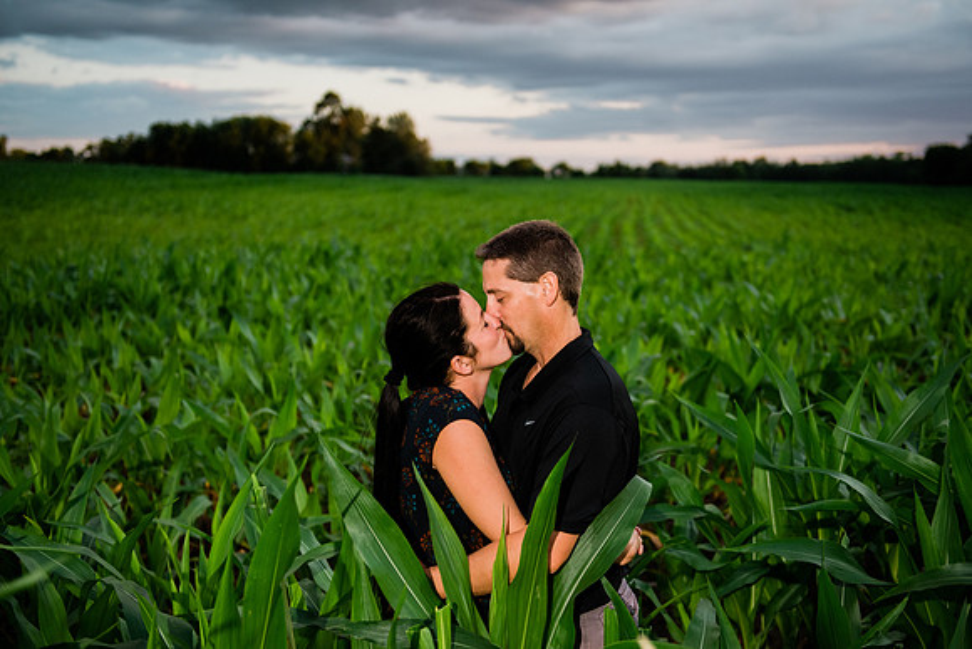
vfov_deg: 27.9
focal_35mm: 48
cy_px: 351
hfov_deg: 40.9
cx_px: 486
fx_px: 1304
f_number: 2.8
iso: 400
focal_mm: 44
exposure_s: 1/640
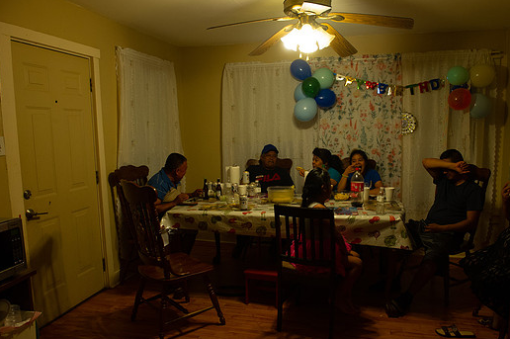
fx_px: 382
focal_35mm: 27
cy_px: 179
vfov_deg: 47.8
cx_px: 268
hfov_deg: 67.4
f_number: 5.6
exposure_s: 1/60
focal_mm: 24
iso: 1800
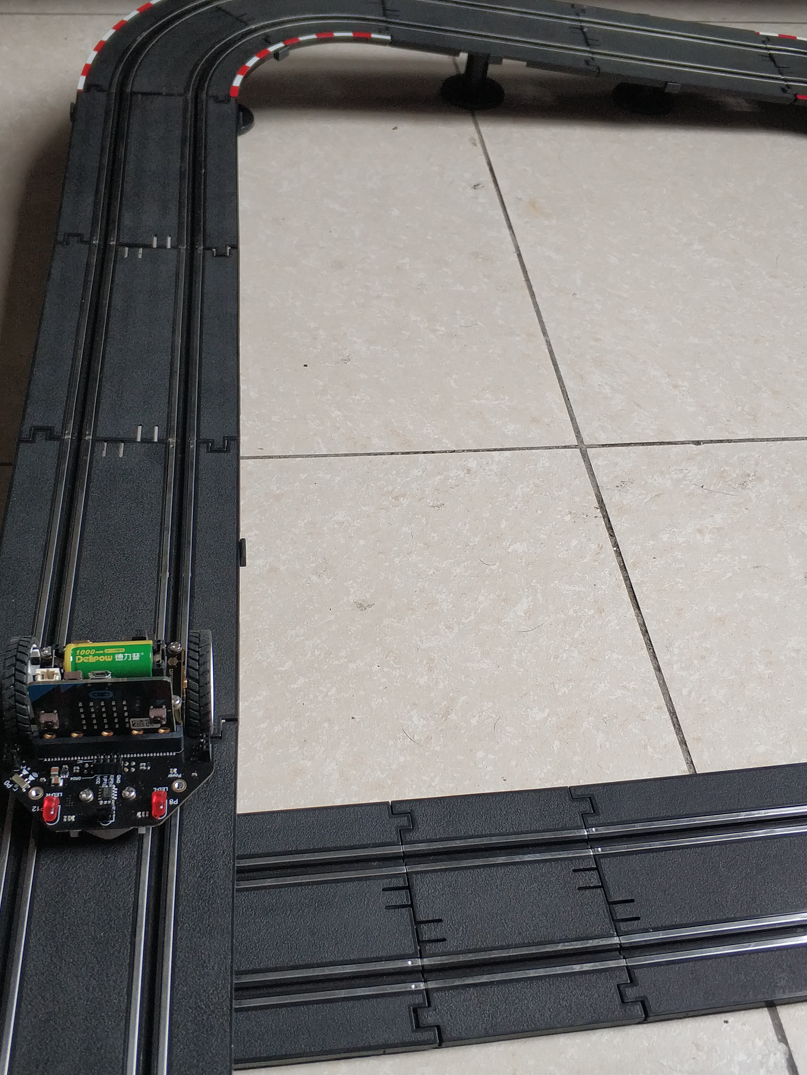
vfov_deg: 50.1
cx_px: 385
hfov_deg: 38.7
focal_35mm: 37
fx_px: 1150
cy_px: 530
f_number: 1.8
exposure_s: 1/33
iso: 198
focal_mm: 3.82
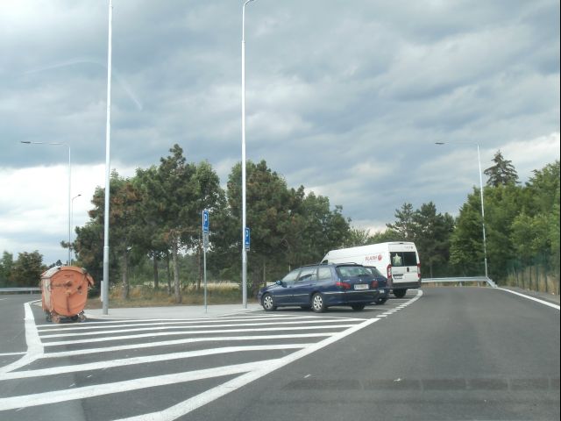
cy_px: 210
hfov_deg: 49.0
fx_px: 616
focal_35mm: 38
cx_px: 280
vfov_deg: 37.7
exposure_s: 1/250
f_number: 3.9
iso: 100
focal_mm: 6.67
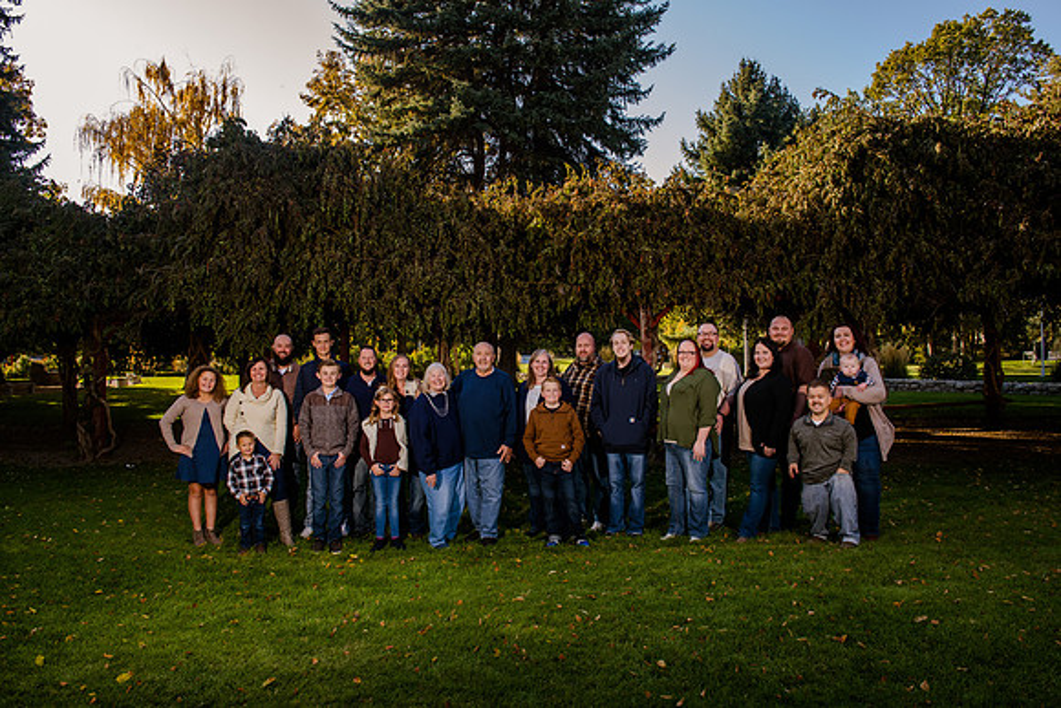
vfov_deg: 48.0
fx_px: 796
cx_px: 530
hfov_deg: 67.4
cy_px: 354
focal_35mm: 27
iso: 500
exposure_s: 1/125
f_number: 9
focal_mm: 27
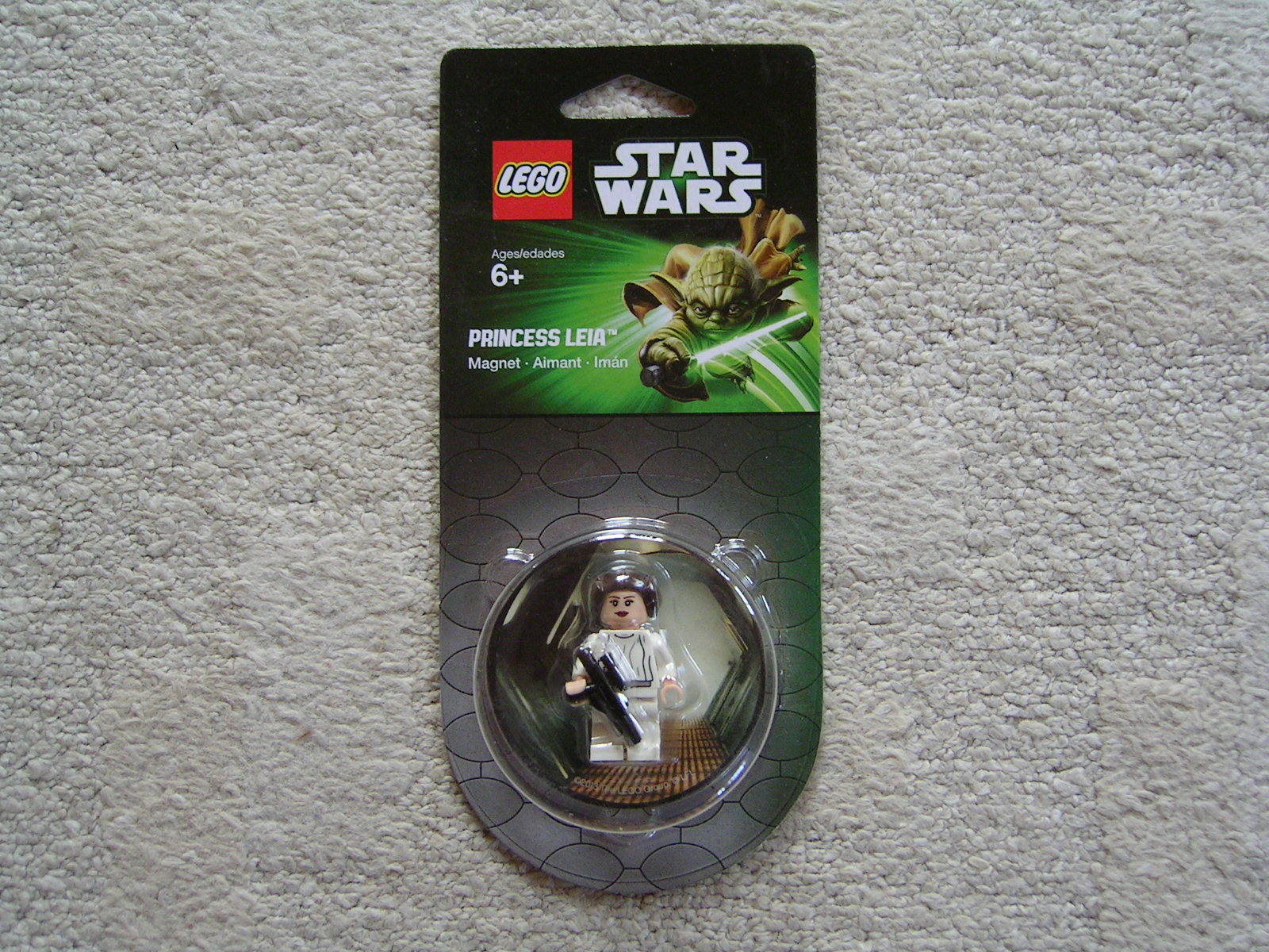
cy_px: 476
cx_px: 634
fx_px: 1320
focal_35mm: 36
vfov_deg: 39.7
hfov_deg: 51.4
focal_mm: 5.6
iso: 100
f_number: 2.8
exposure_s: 1/33.5
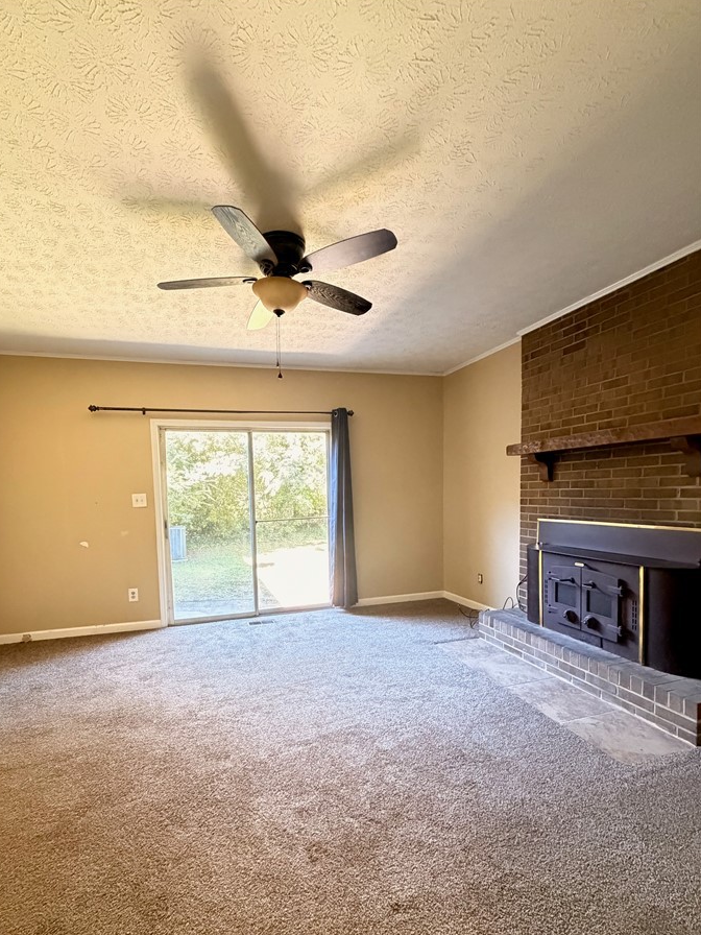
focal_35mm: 16
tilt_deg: -4.5
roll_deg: +1.9
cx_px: 304
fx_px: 432
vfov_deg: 94.0
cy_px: 528
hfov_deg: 77.7
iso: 1000
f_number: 2.2
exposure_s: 1/60
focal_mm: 2.22
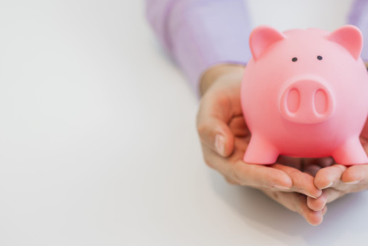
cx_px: 221
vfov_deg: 13.1
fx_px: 1075
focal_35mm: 105
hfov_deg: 19.4
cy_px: 98
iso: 320
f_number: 2.8
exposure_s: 1/100
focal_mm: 85
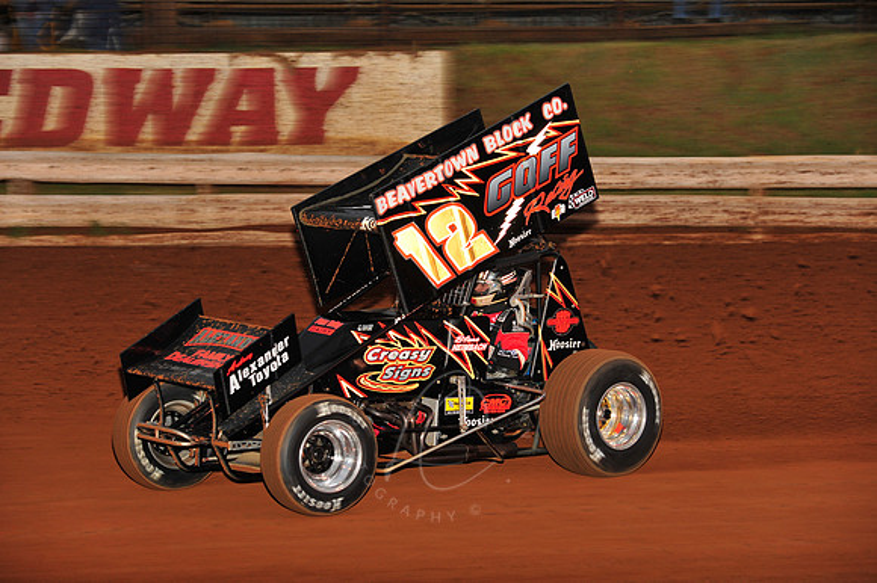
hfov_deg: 16.4
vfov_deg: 11.0
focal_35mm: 125
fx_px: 3043
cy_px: 292
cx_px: 438
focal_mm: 125
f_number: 6.3
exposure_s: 1/320
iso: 800
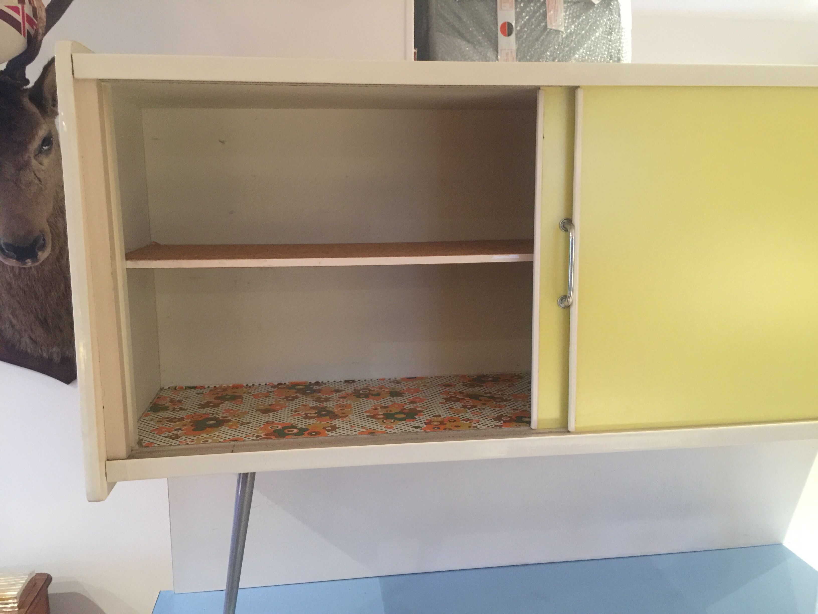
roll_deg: -1.4
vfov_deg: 48.2
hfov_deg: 61.7
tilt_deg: -10.1
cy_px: 307
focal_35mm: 29
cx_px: 409
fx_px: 685
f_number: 2.2
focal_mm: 4.15
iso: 160
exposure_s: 1/8
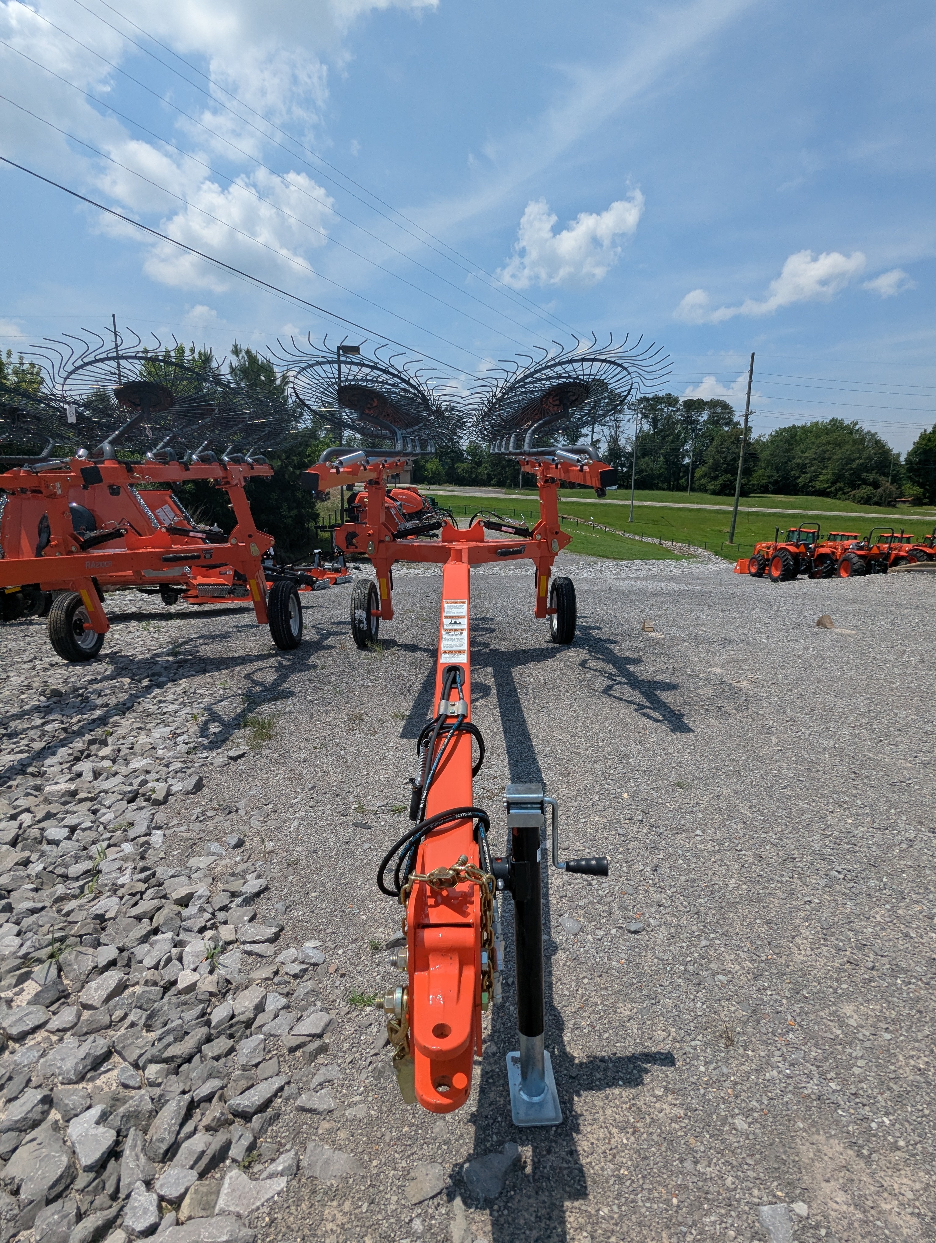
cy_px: 622
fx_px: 575
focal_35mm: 16
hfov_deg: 78.2
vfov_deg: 94.4
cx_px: 468
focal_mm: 2.35
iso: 50
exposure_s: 1/3484
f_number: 2.2
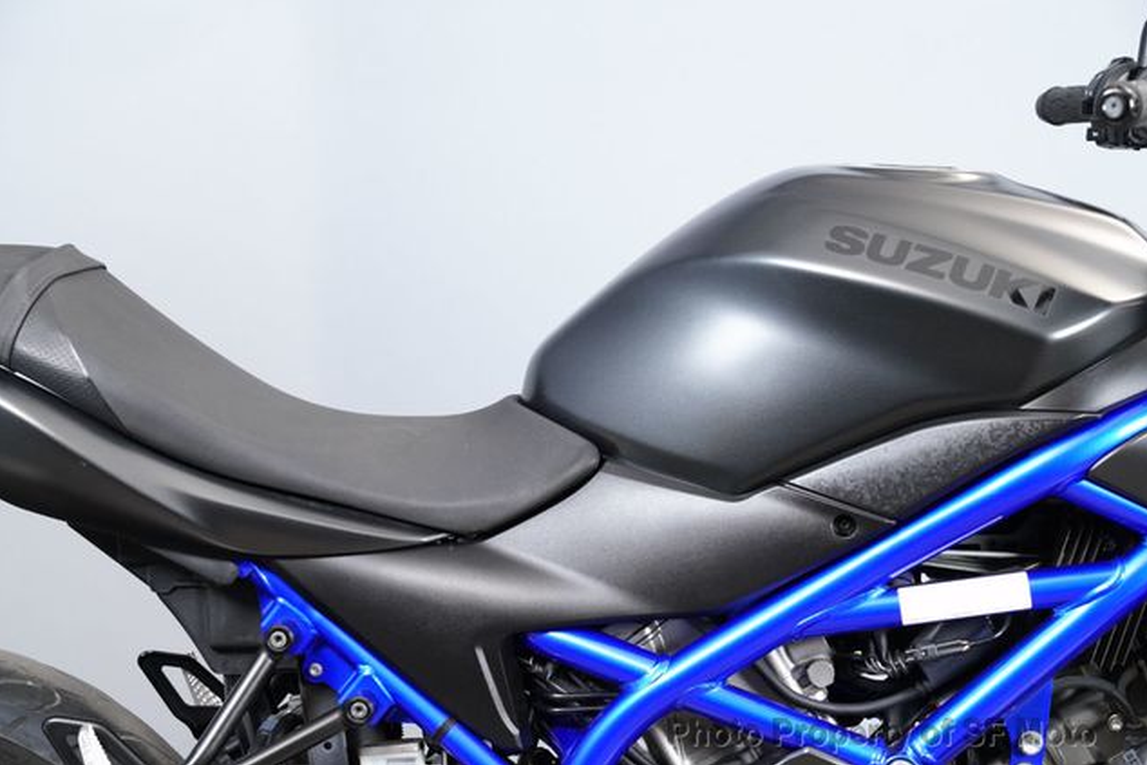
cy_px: 381
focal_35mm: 106
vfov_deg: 12.9
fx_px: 3378
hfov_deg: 19.3
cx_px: 575
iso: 5000
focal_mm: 105
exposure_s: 1/80
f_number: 7.1
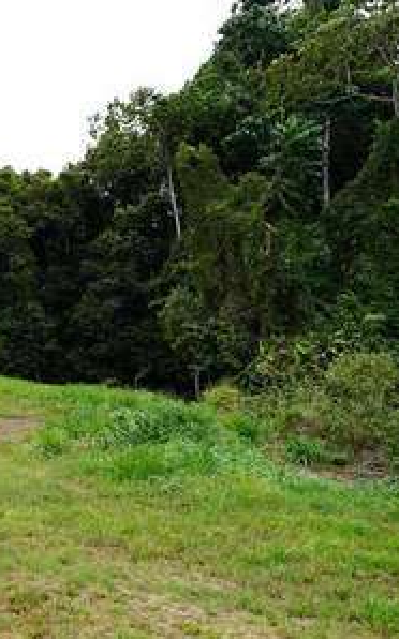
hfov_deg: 27.0
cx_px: -101
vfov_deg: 48.2
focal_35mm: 41
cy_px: 324
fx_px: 714
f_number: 6.3
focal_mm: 20
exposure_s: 1/100
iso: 100
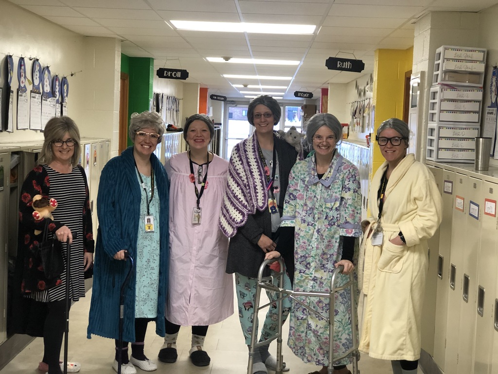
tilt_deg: -5.3
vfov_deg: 25.7
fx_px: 820
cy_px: 187
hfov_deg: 33.8
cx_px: 249
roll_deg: -2.7
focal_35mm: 57
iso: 160
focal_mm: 6.6
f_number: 2.8
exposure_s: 1/30
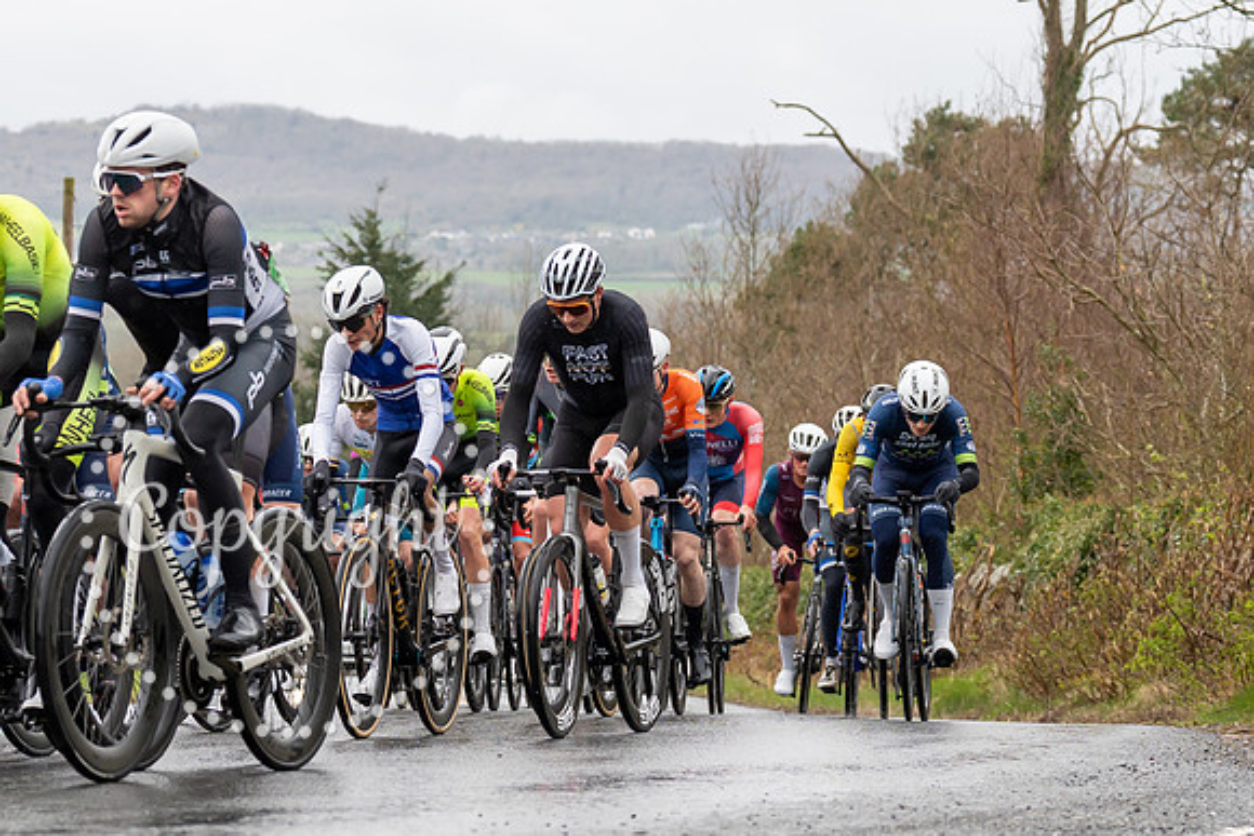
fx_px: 5381
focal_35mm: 154
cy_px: 311
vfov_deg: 8.9
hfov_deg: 13.3
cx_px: 575
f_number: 4
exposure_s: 1/1000
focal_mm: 74
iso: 400
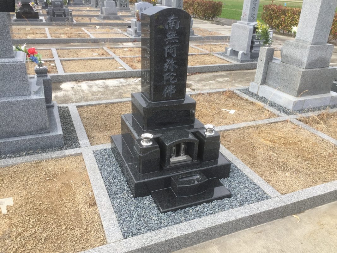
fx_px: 282
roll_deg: -3.9
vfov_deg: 48.2
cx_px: 168
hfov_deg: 61.7
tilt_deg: -24.7
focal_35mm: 29
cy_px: 126
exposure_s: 1/648
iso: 32
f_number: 2.2
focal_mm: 4.15
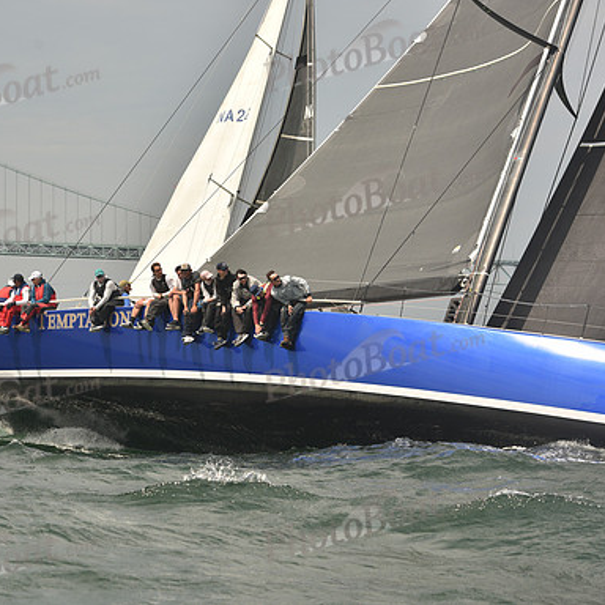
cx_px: 183
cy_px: 302
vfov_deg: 14.3
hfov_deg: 14.3
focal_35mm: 122
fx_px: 2412
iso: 250
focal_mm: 95
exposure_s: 1/640
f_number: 5.6
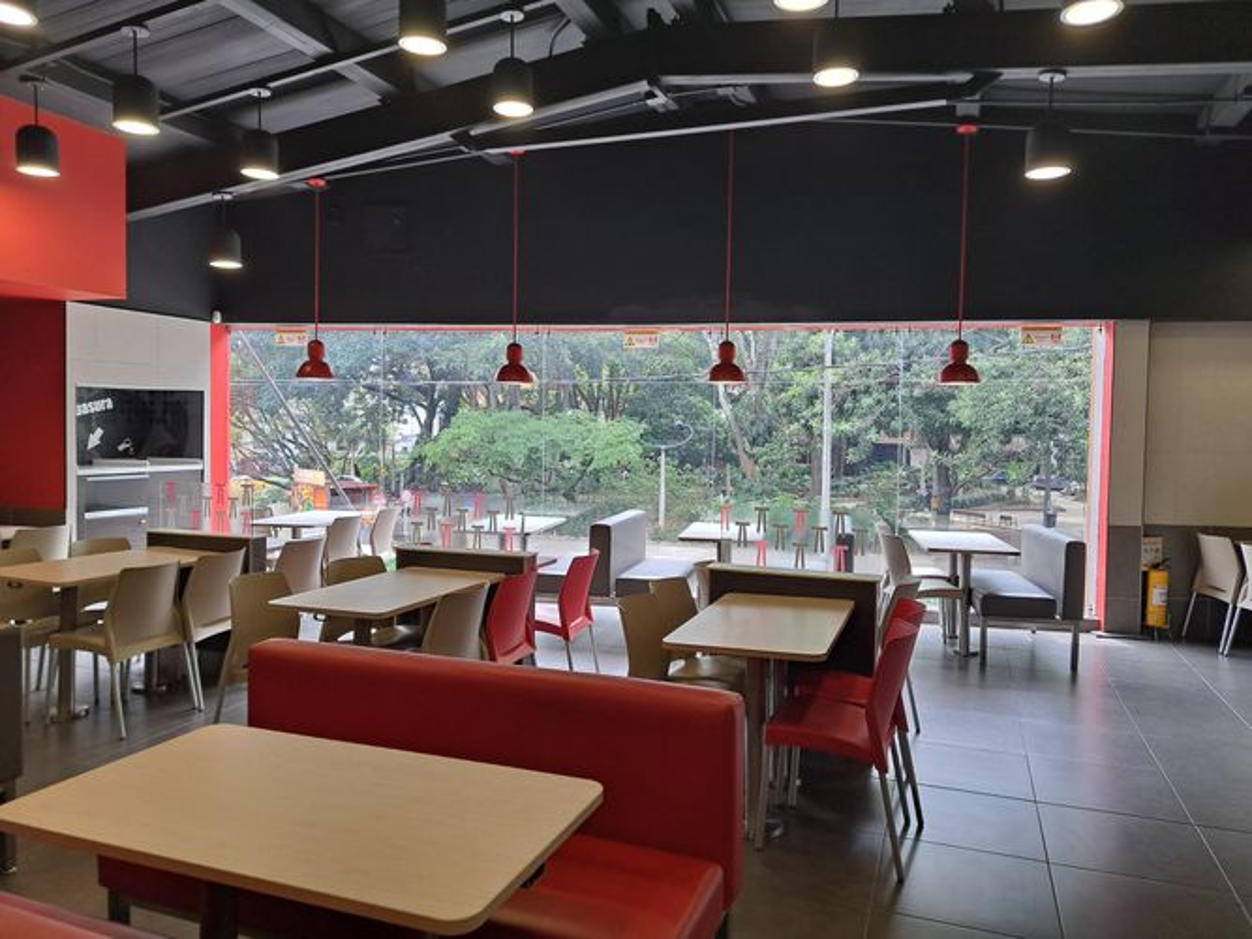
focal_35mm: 24
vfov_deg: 56.8
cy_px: 470
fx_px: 868
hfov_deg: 71.6
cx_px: 626
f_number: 1.8
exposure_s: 1/120
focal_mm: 5.23
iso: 50
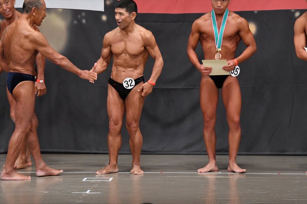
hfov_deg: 8.1
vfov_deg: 5.4
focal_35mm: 255
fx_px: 2174
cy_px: 102
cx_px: 154
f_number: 5.6
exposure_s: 1/400
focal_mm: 170
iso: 5000
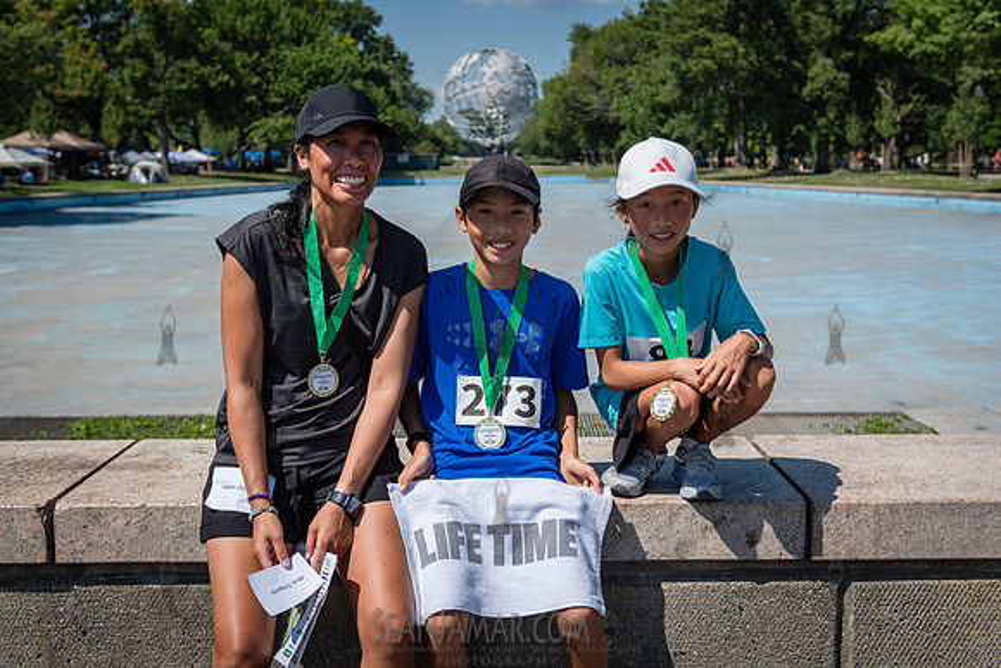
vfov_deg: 30.6
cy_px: 334
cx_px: 488
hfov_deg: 44.6
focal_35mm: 44
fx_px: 1219
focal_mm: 42
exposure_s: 1/3200
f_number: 4
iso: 200
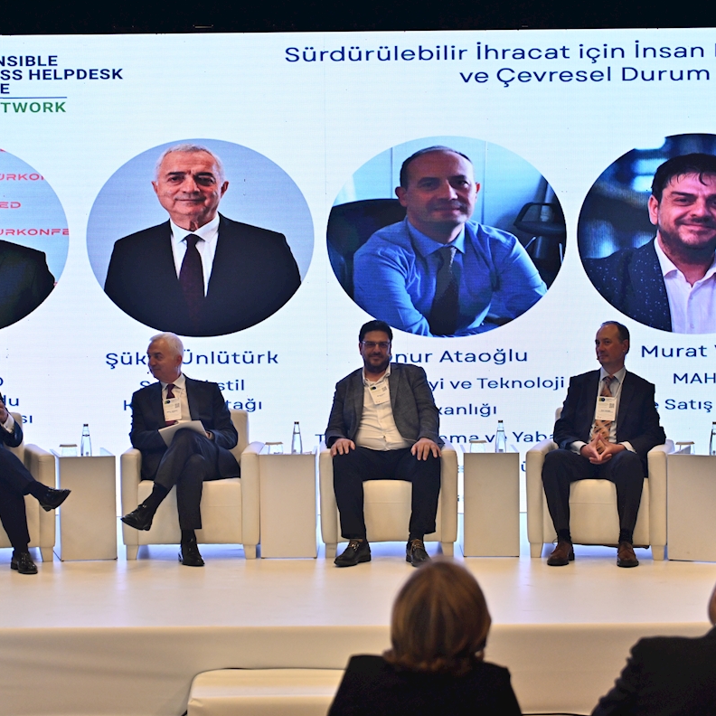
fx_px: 1989
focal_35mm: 85
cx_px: 292
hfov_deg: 20.4
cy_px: 359
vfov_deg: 20.4
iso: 1250
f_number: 2.8
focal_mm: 66
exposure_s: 1/320
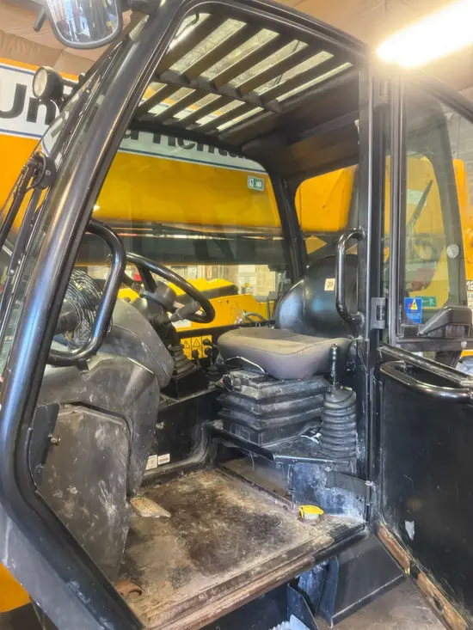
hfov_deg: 56.8
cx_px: 236
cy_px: 315
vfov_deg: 71.6
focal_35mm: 24
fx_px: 437
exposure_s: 1/60
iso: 500
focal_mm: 6.76
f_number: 1.78
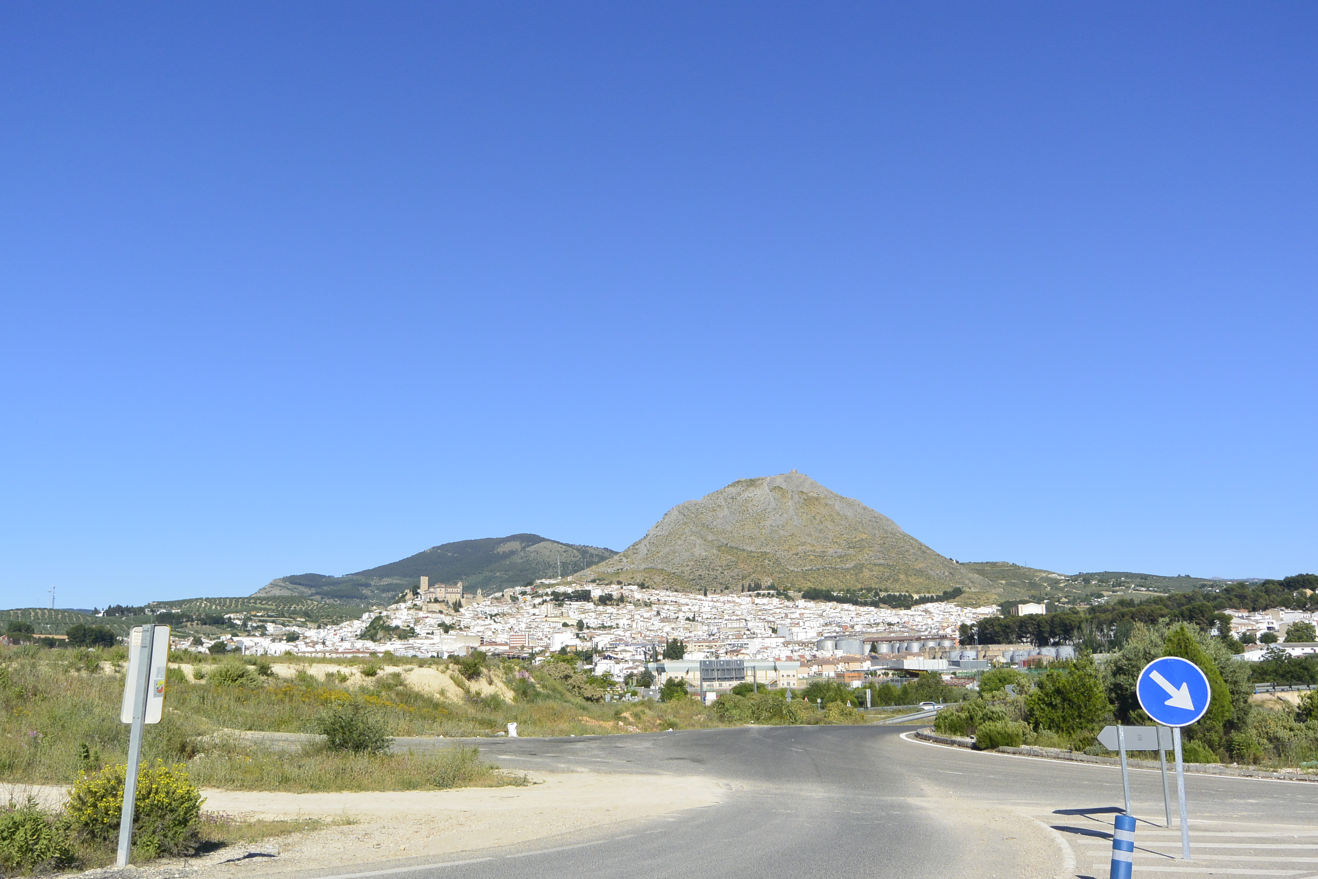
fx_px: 1281
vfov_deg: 37.9
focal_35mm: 35
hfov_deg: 54.4
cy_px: 440
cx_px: 659
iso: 160
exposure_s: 1/1000
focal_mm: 13
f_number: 5.6
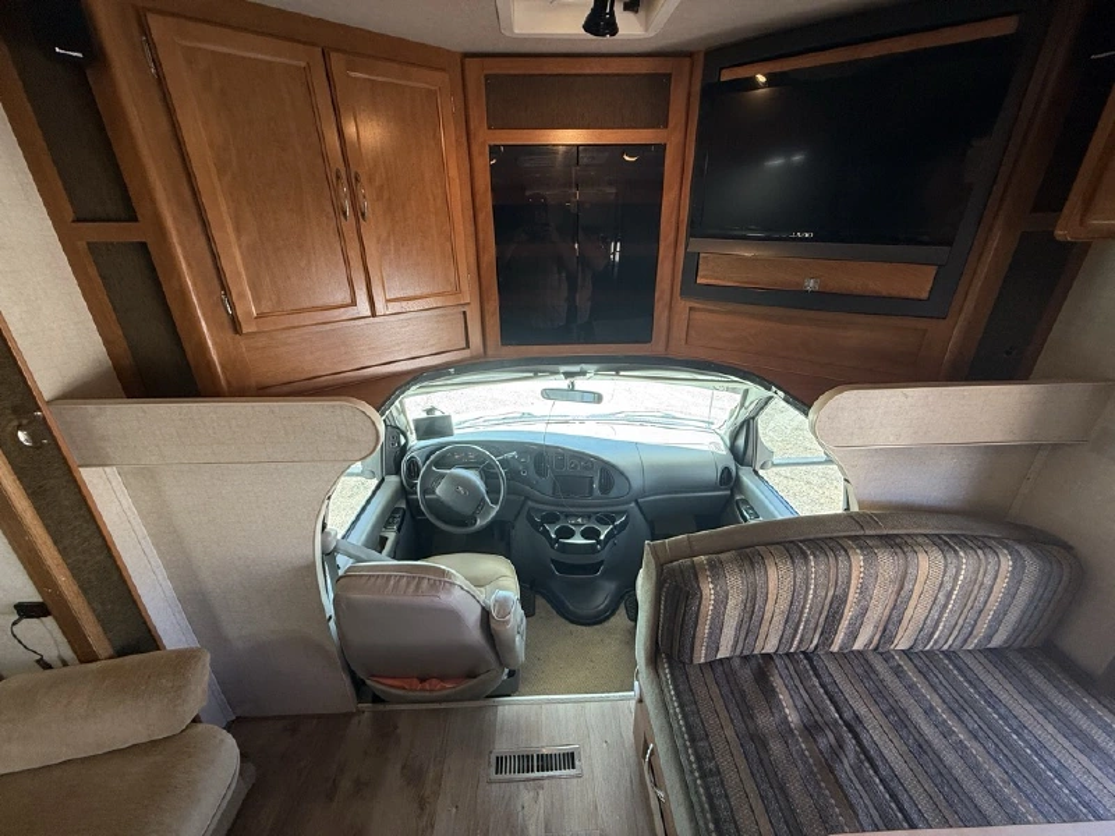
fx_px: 451
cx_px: 558
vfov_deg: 85.7
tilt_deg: -23.8
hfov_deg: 102.1
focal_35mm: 14
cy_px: 418
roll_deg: -0.6
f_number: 2.2
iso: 125
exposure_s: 1/99
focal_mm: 2.22
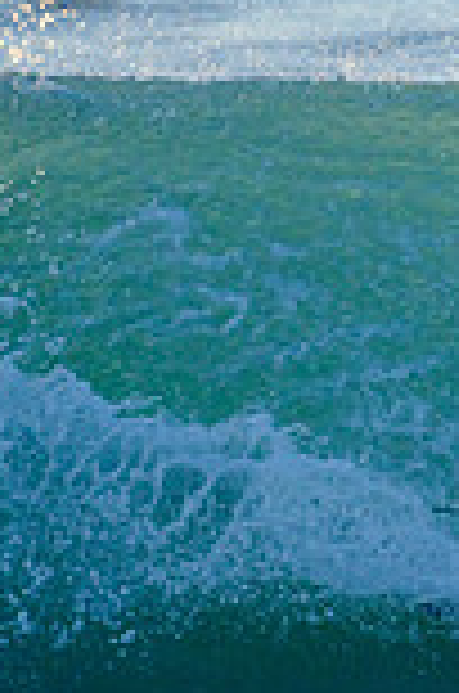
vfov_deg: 0.7
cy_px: 362
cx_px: 1062
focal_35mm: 2831
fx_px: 54384
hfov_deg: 0.5
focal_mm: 500
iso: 450
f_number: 5.6
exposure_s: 1/1250
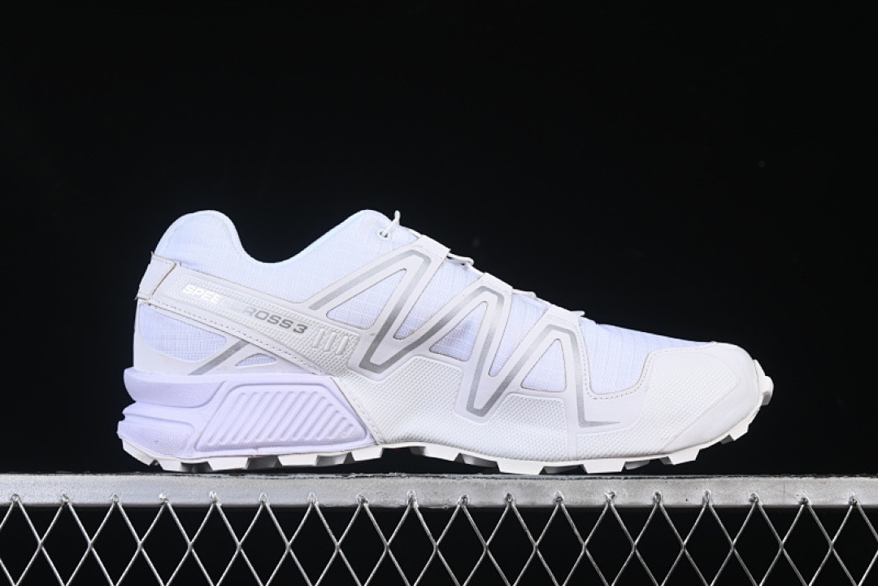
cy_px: 293
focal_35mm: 75
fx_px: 1829
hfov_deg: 27.0
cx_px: 439
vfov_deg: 18.2
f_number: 8
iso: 160
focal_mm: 50
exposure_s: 1/80
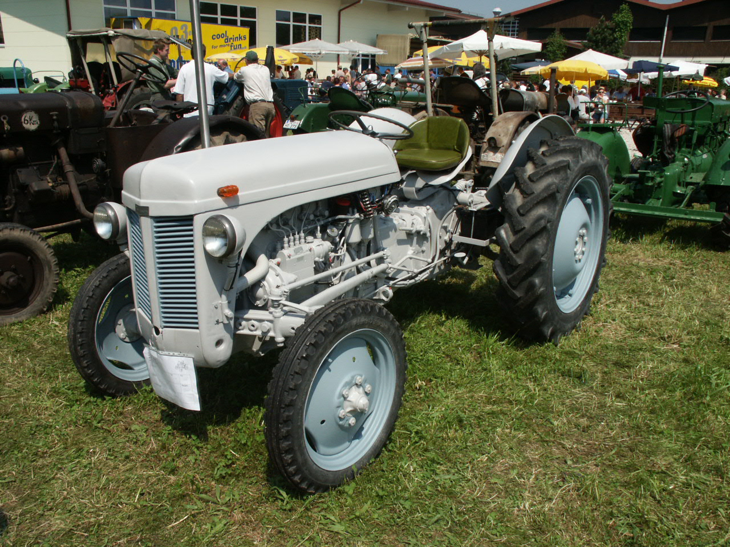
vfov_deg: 45.4
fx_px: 654
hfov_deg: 58.4
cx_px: 365
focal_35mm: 31
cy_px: 274
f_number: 8
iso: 100
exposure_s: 1/500
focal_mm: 8.13
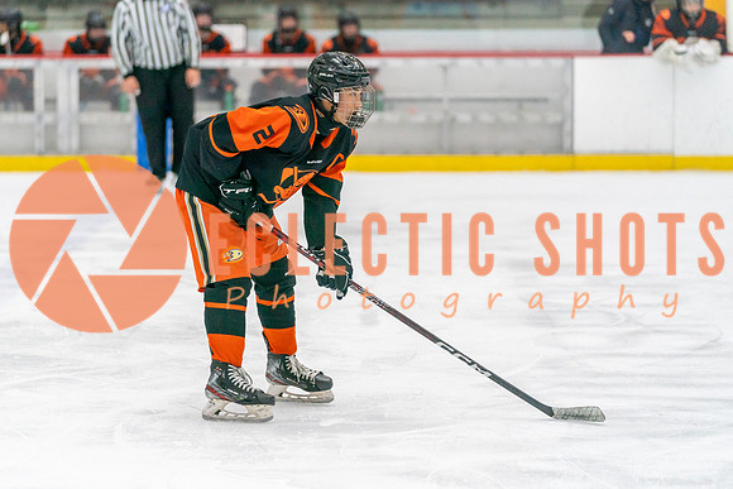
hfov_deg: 13.0
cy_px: 244
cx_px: 303
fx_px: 3219
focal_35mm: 158
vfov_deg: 8.7
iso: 3200
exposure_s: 1/1250
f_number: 2.8
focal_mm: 133
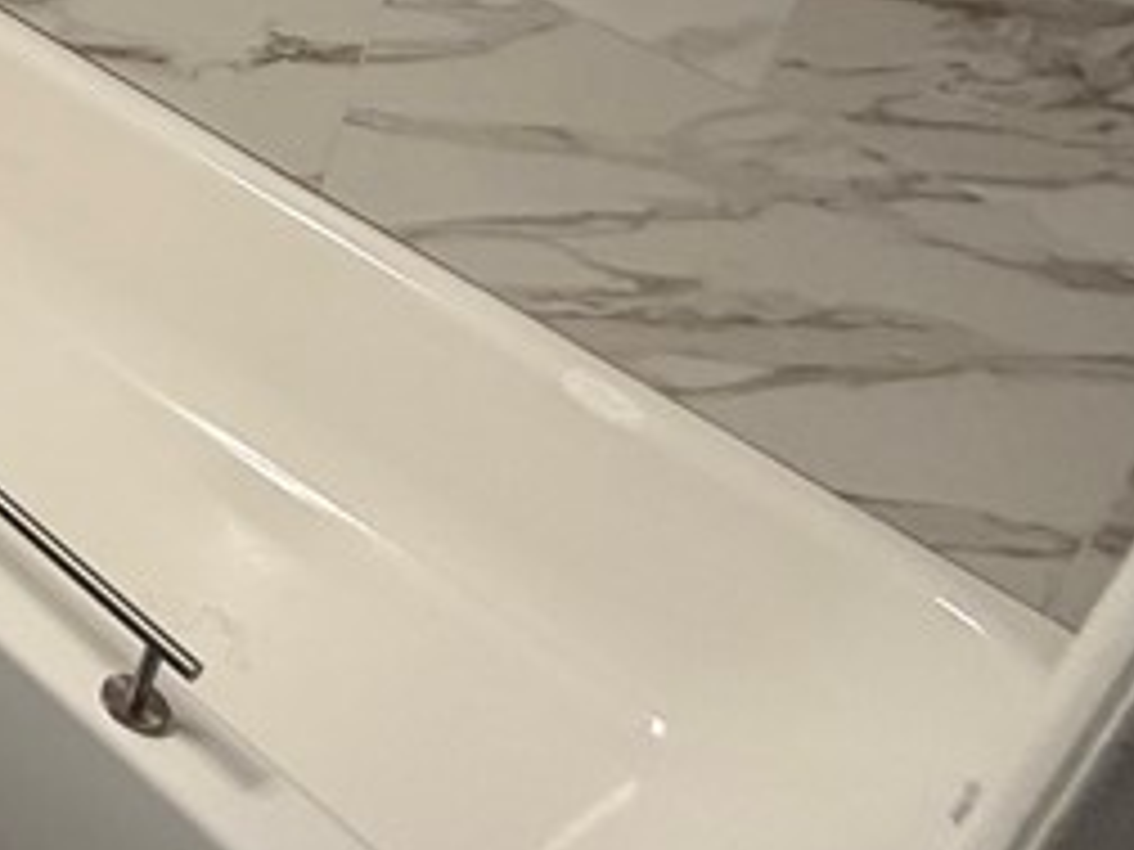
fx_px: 1867
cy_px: -189
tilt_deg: -25.1
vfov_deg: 23.3
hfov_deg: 23.9
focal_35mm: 57
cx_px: -702
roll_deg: -0.6
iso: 160
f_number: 2.2
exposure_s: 1/120
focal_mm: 2.22
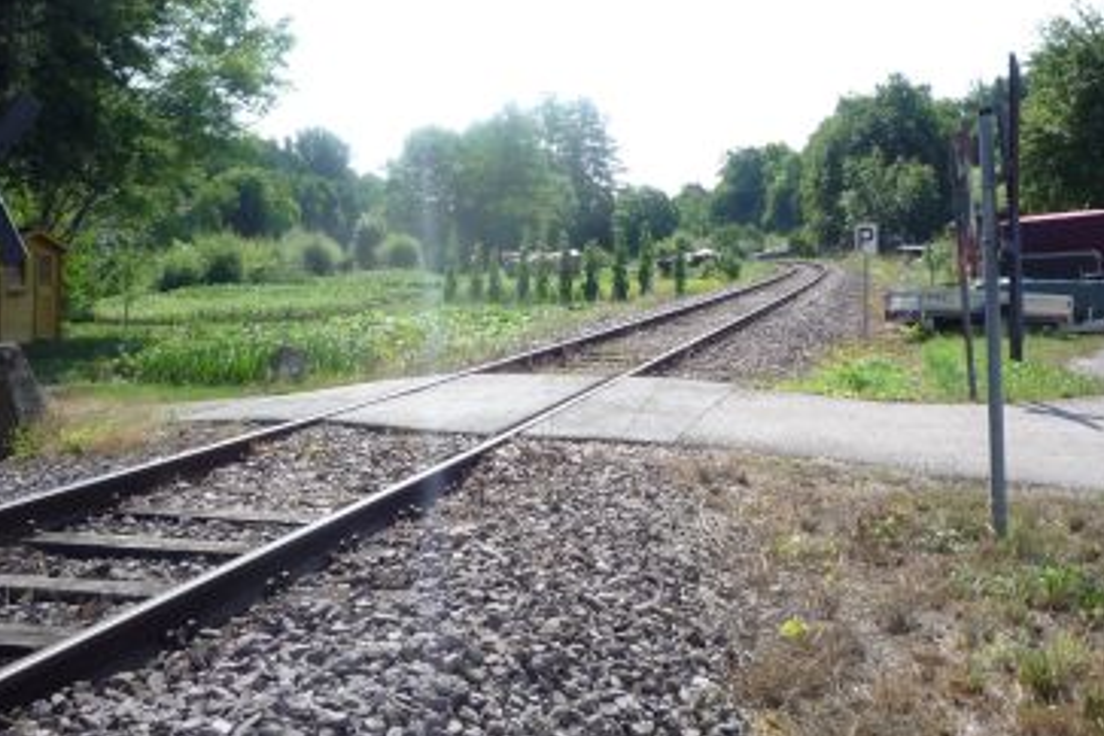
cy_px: 225
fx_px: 1349
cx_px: 581
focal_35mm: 44
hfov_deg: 44.5
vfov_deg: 30.2
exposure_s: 1/400
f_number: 4
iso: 100
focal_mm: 5.2
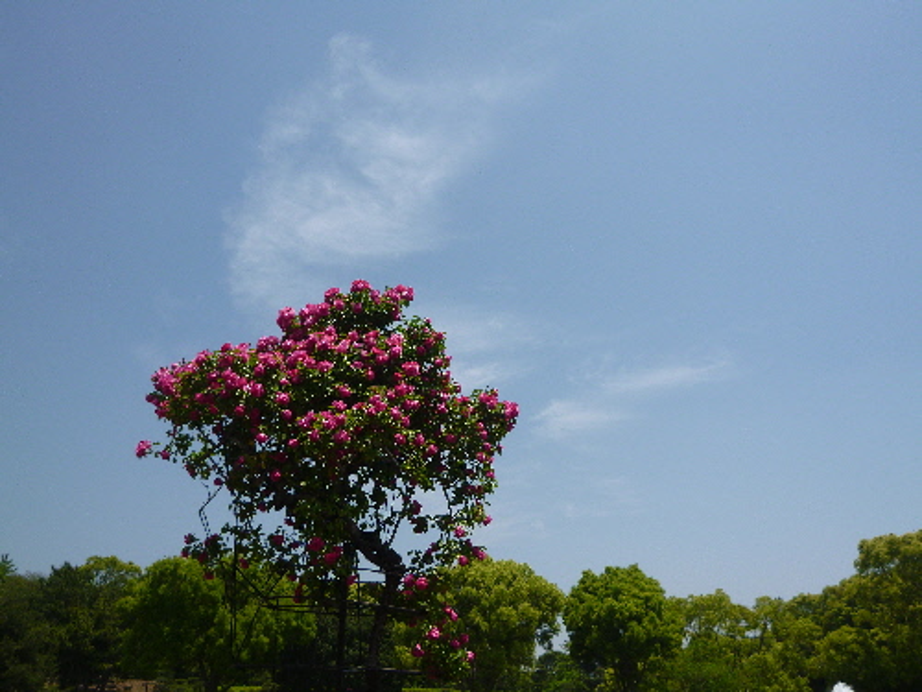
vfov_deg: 45.4
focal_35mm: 31
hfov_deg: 58.4
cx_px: 461
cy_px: 346
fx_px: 826
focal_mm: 5.6
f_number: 9
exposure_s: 1/250
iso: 100
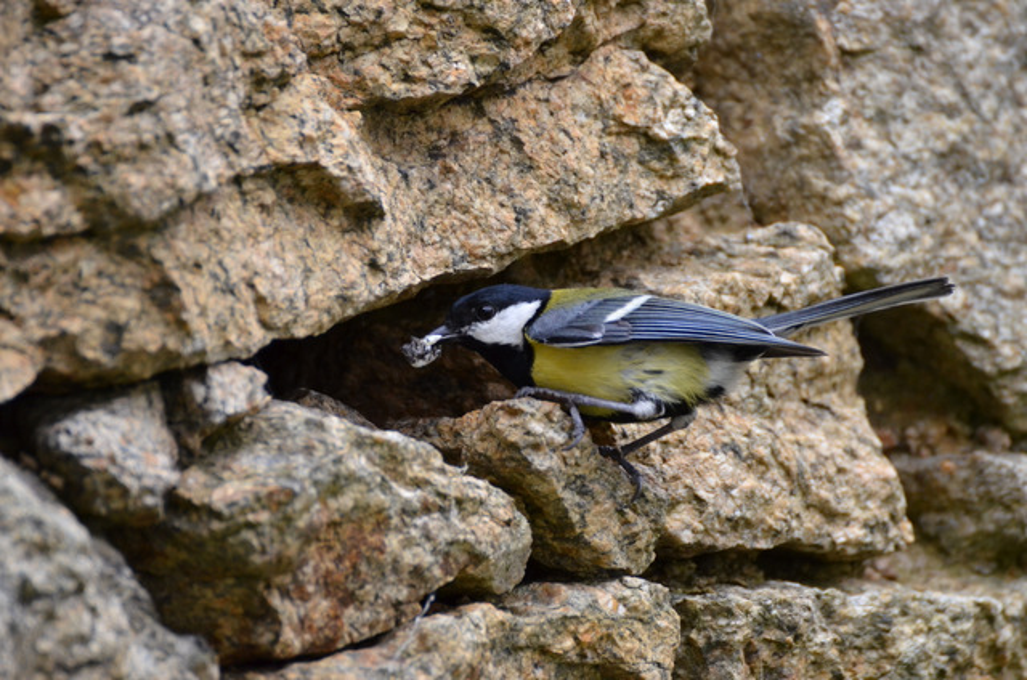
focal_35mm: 450
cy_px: 340
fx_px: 12812
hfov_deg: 4.6
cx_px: 514
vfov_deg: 3.0
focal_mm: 300
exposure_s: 1/1250
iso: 1250
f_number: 5.6
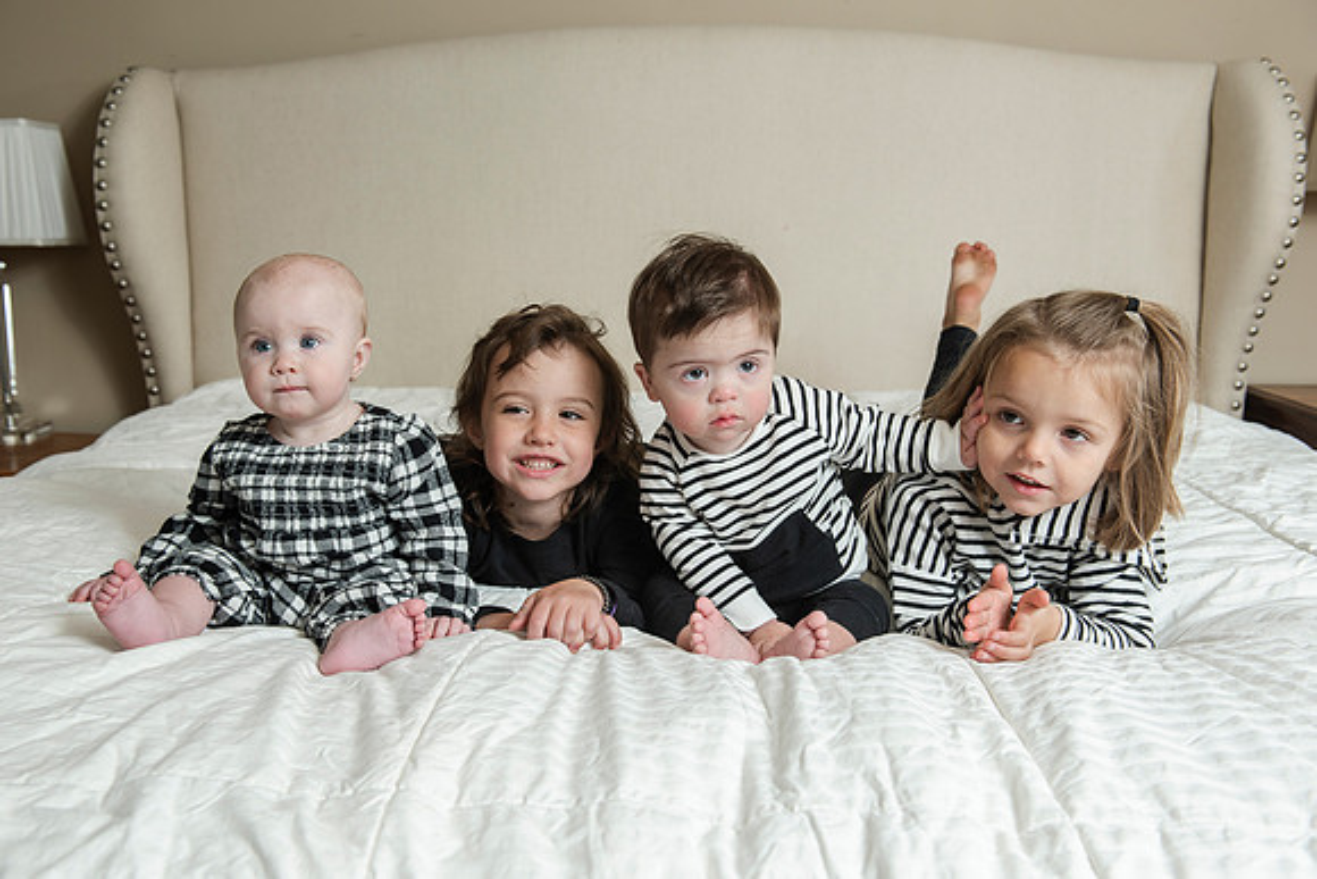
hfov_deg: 53.0
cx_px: 645
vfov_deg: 36.8
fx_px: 1321
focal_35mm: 36
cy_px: 436
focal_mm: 35
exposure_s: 1/200
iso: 400
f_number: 5.6
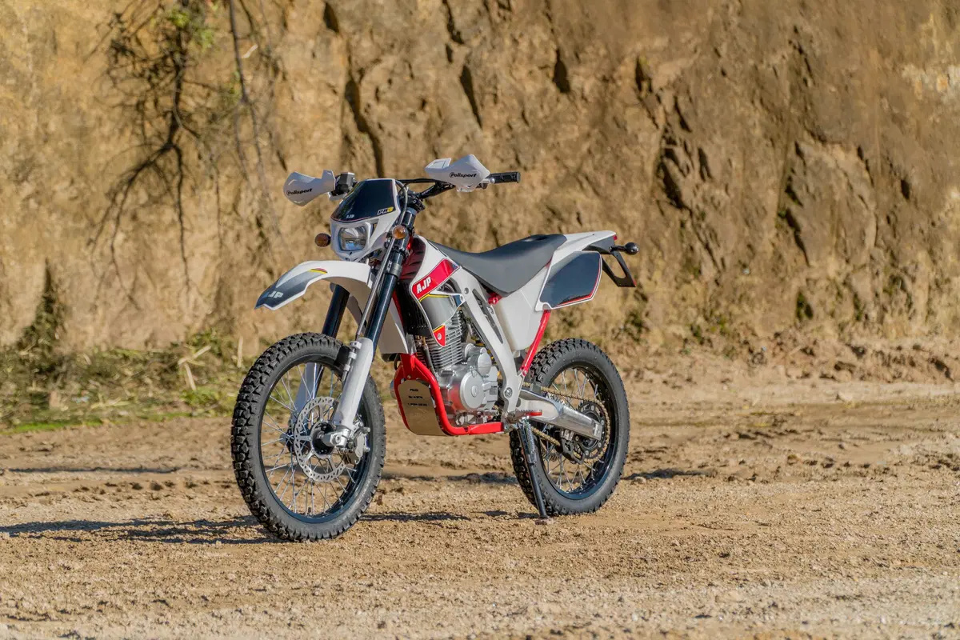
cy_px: 320
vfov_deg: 10.8
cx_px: 480
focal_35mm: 128
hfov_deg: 16.1
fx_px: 3400
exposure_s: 1/1600
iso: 100
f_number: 4
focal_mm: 85
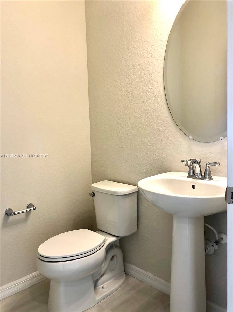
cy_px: 156
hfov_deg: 49.7
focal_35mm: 28
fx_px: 251
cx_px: 116
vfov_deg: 63.5
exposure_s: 1/40
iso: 25
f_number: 1.8
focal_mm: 4
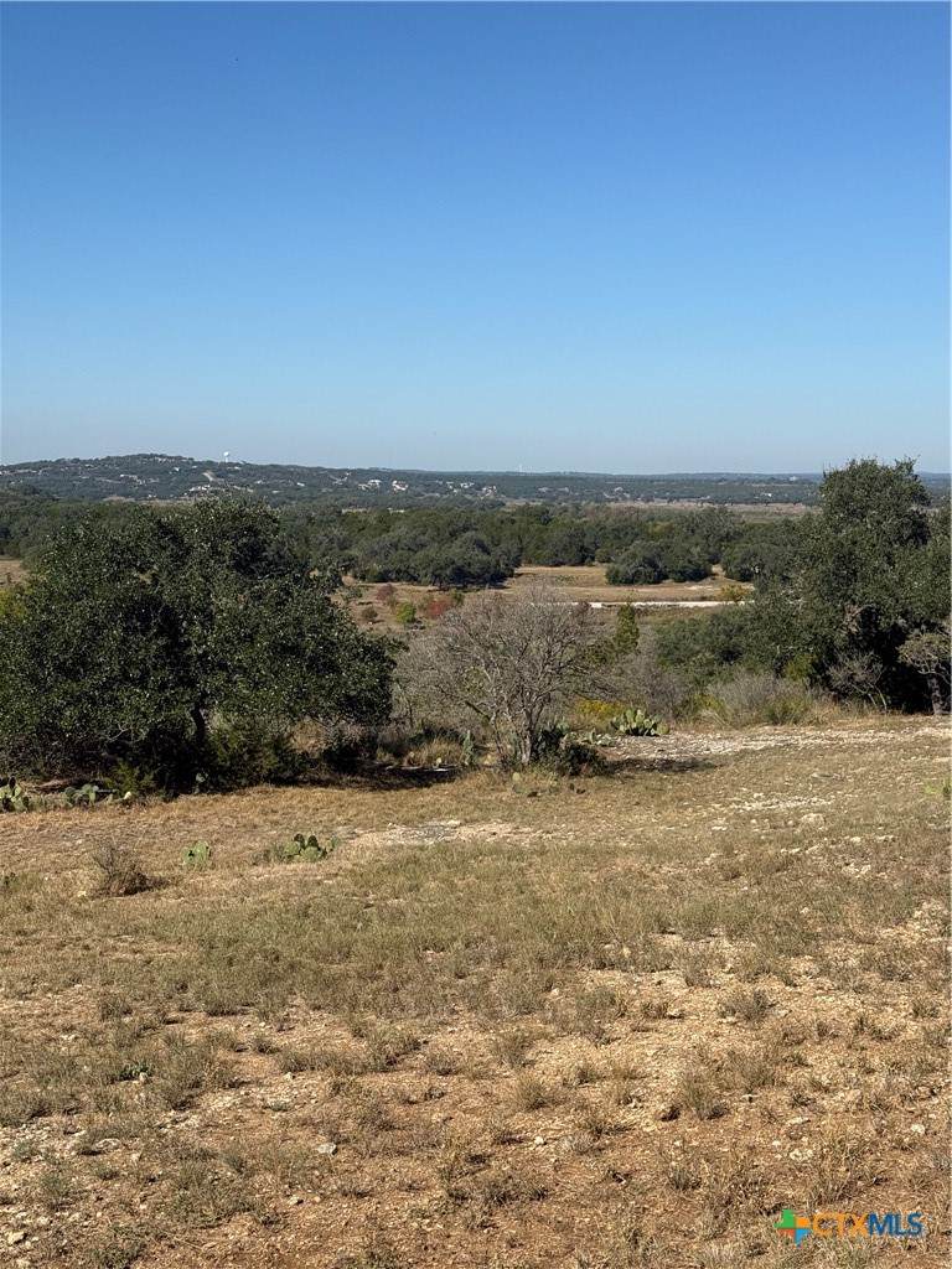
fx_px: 1760
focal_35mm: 48
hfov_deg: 30.3
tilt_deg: -5.2
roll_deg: -0.1
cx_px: 476
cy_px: 634
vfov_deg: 39.7
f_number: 1.78
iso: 64
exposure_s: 1/6024
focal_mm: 6.76
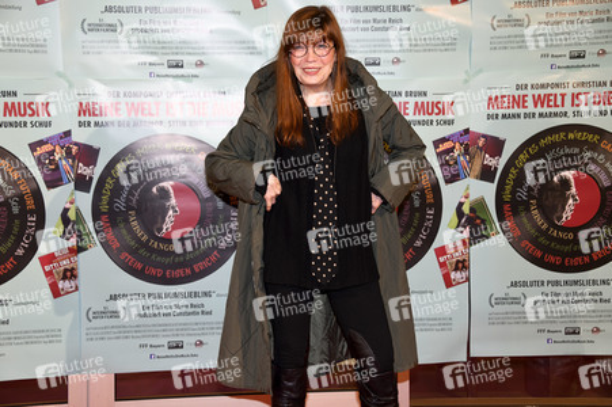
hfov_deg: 34.5
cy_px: 204
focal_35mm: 58
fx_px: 985
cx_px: 306
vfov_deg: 23.3
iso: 640
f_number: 6.3
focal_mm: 58
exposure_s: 1/160
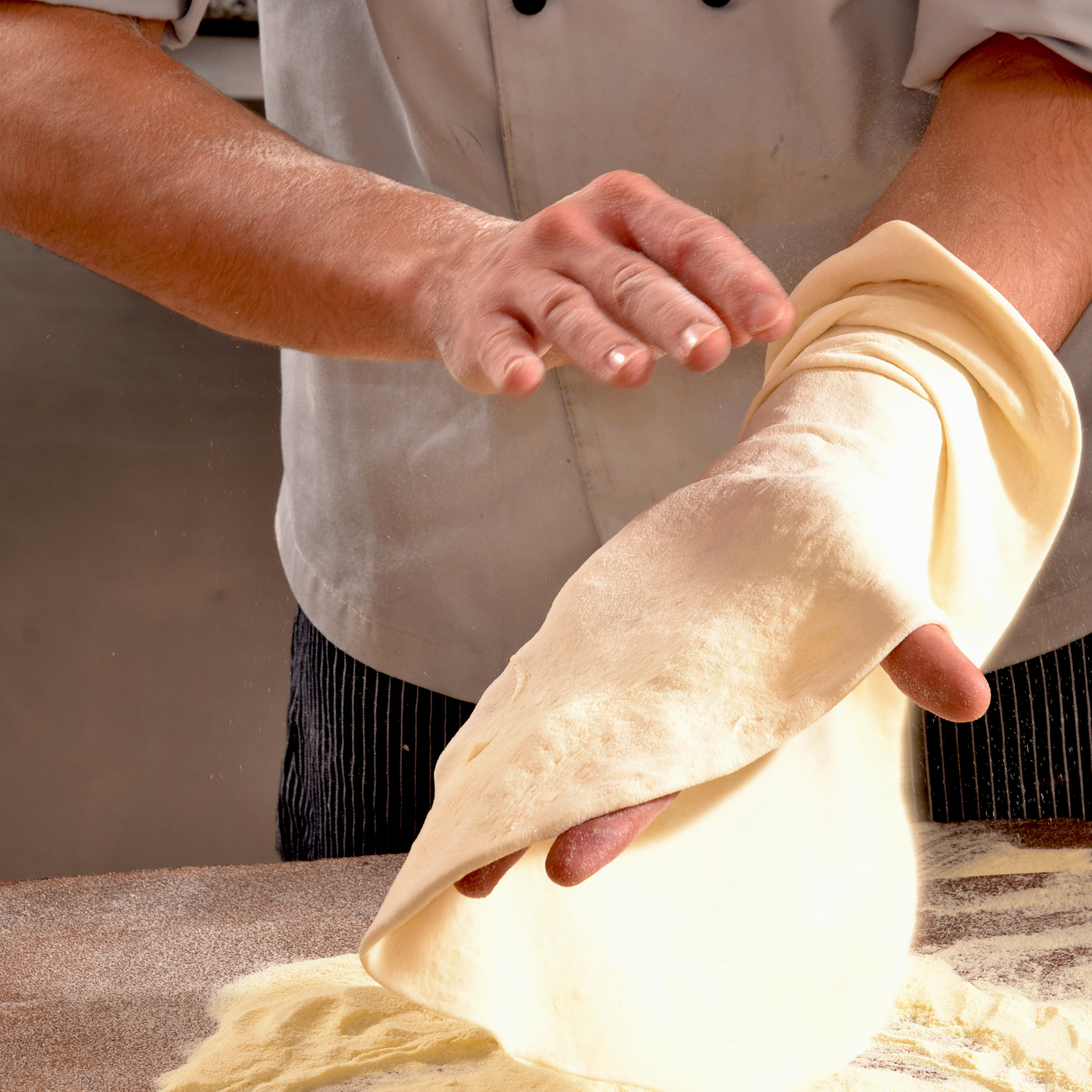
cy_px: 542
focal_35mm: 135
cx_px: 670
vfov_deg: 12.9
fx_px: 4818
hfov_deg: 12.9
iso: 100
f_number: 14
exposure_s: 1/60
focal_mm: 70
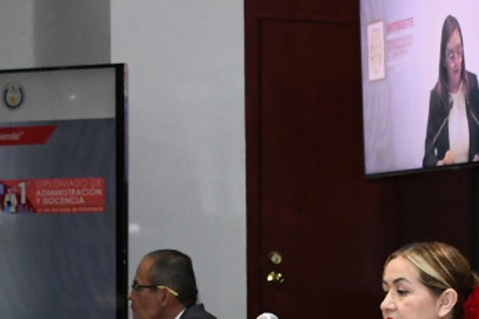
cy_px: 428
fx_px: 2048
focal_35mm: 154
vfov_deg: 8.8
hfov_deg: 13.2
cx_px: 458
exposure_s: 1/125
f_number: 6.3
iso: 2500
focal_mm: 22
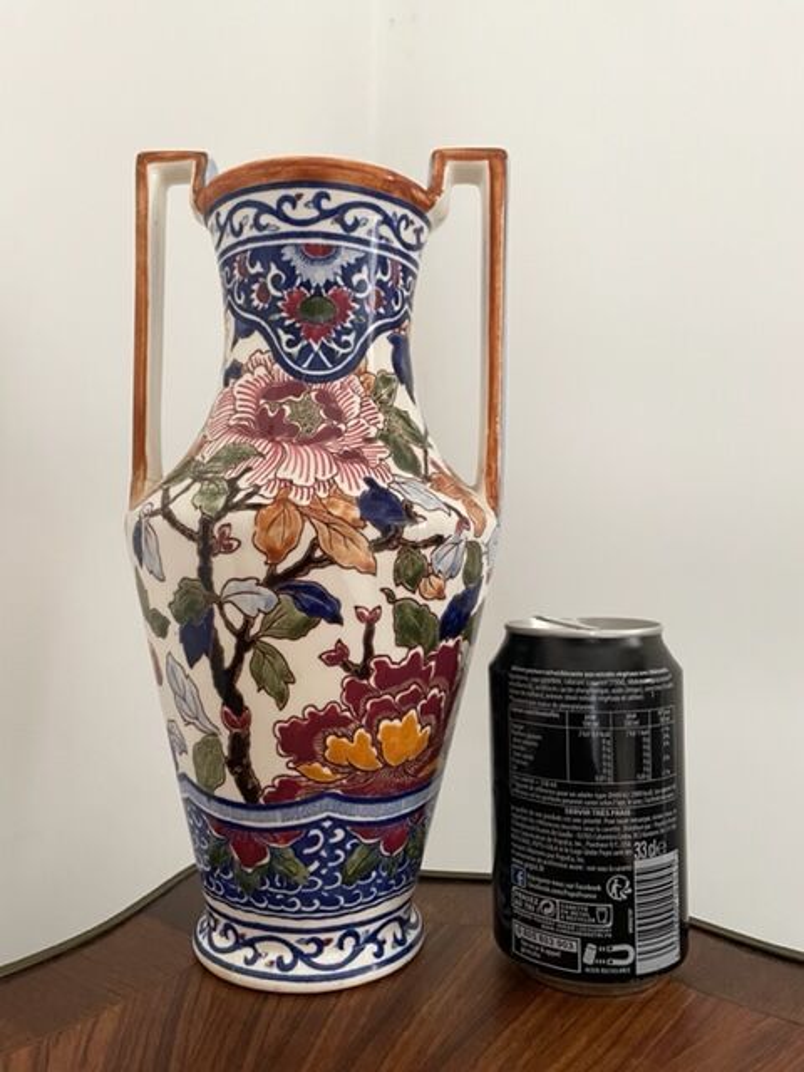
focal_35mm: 26
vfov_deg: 67.3
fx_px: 805
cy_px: 536
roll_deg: +1.7
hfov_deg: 53.1
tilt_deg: +1.7
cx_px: 402
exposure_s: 1/53
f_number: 1.6
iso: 500
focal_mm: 4.2
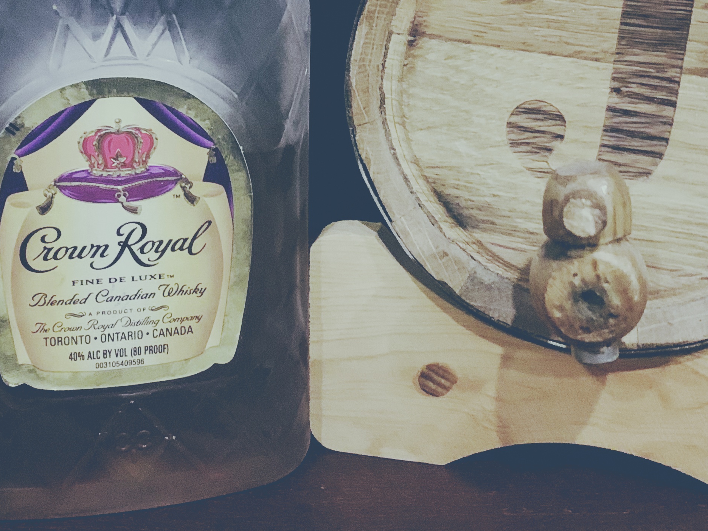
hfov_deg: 34.3
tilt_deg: -14.5
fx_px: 1145
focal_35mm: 56
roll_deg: -1.0
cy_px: 85
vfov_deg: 25.5
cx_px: 349
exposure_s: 1/20
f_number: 1.8
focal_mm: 4.25
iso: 800
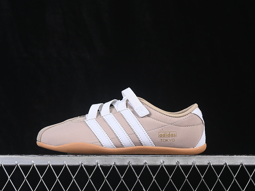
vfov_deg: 18.0
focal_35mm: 82
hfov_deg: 23.8
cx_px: 121
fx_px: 604
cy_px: 95
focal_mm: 50
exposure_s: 1/80
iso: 160
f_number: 8
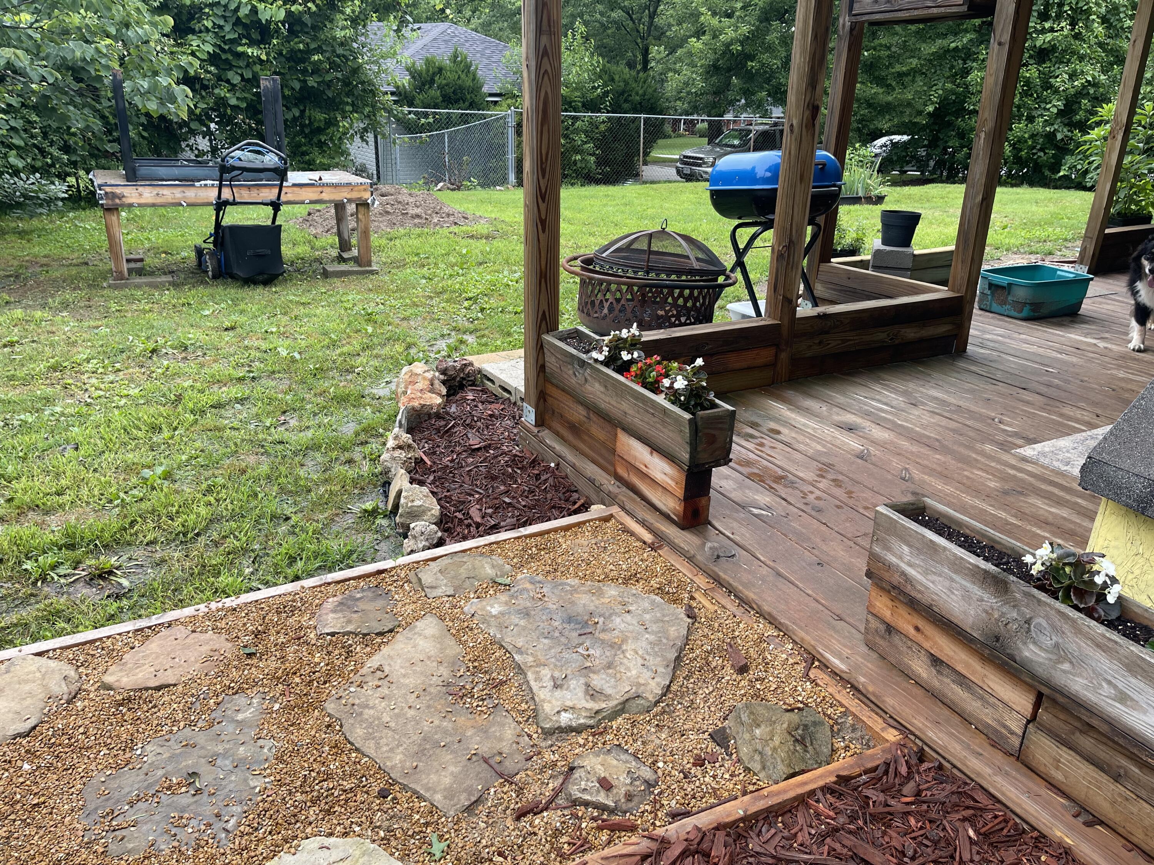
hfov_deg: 69.4
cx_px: 577
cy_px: 432
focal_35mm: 25
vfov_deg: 54.9
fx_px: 833
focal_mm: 5.1
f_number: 1.6
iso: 32
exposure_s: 1/391
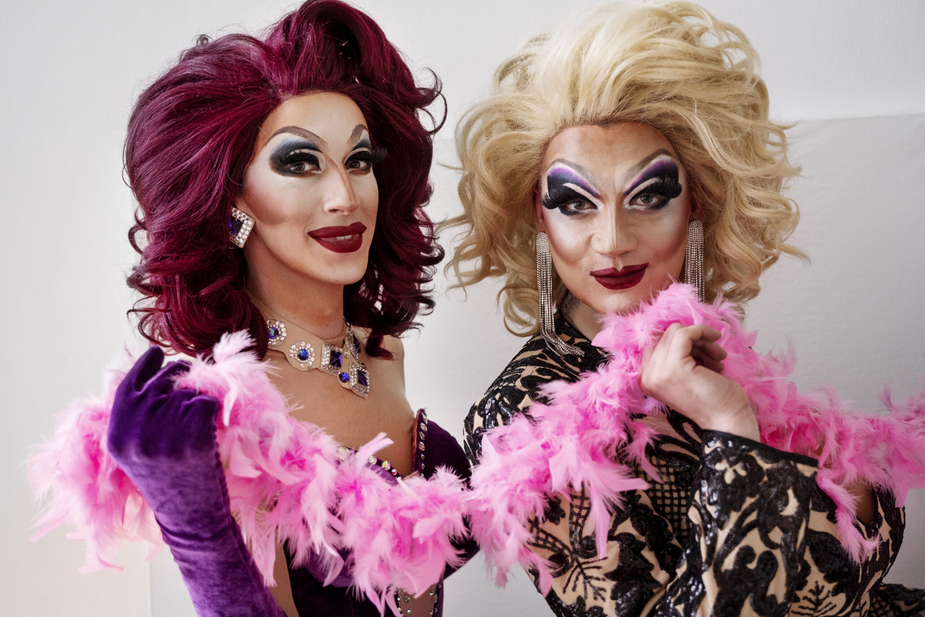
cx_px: 462
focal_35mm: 44
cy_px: 308
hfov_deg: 44.5
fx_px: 1131
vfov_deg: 30.5
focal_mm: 44
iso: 2500
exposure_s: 1/80
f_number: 3.2
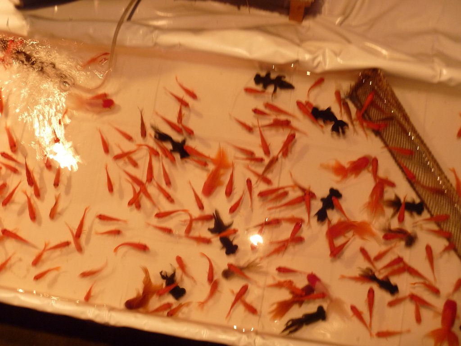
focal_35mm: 41
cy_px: 173
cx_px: 230
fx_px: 546
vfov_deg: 35.1
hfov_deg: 45.8
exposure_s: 1/13
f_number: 3.6
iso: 200
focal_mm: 7.2
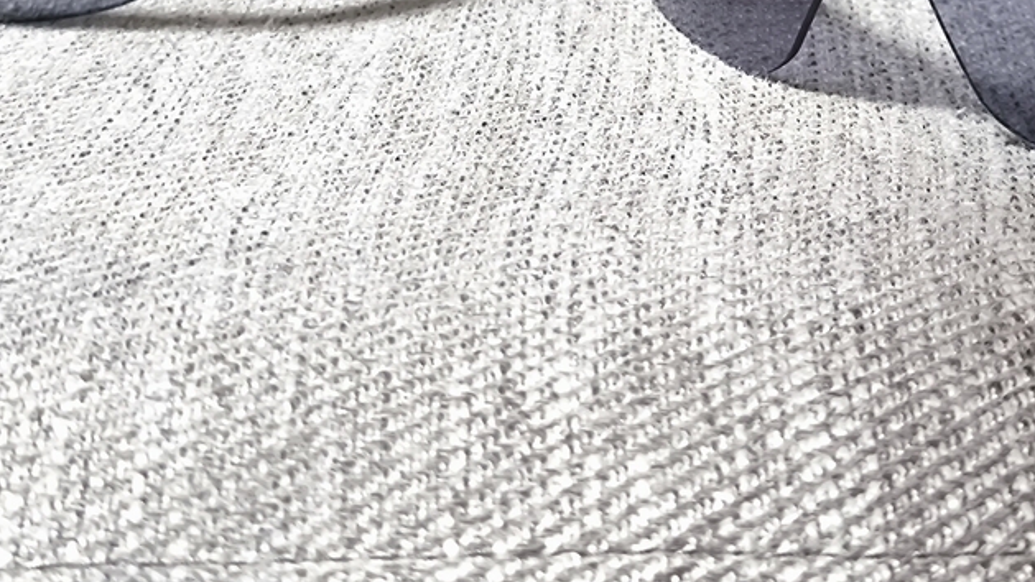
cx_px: 615
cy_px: -143
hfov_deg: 20.5
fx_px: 2855
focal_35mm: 104
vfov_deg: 11.4
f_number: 1.9
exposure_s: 1/25
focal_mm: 6.92
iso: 1000
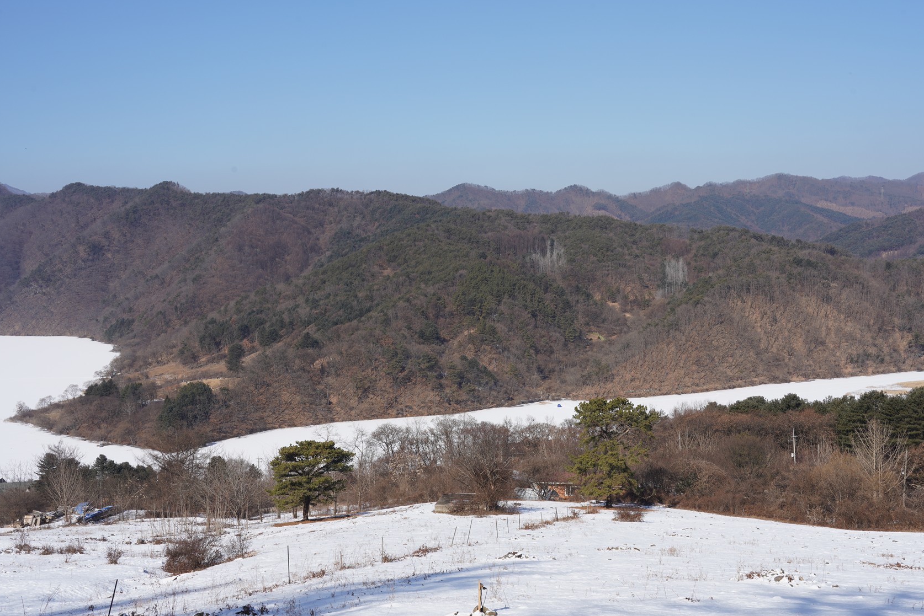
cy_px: 304
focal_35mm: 43
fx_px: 1104
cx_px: 517
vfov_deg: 31.2
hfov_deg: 45.3
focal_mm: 36
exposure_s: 1/100
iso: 100
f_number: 16
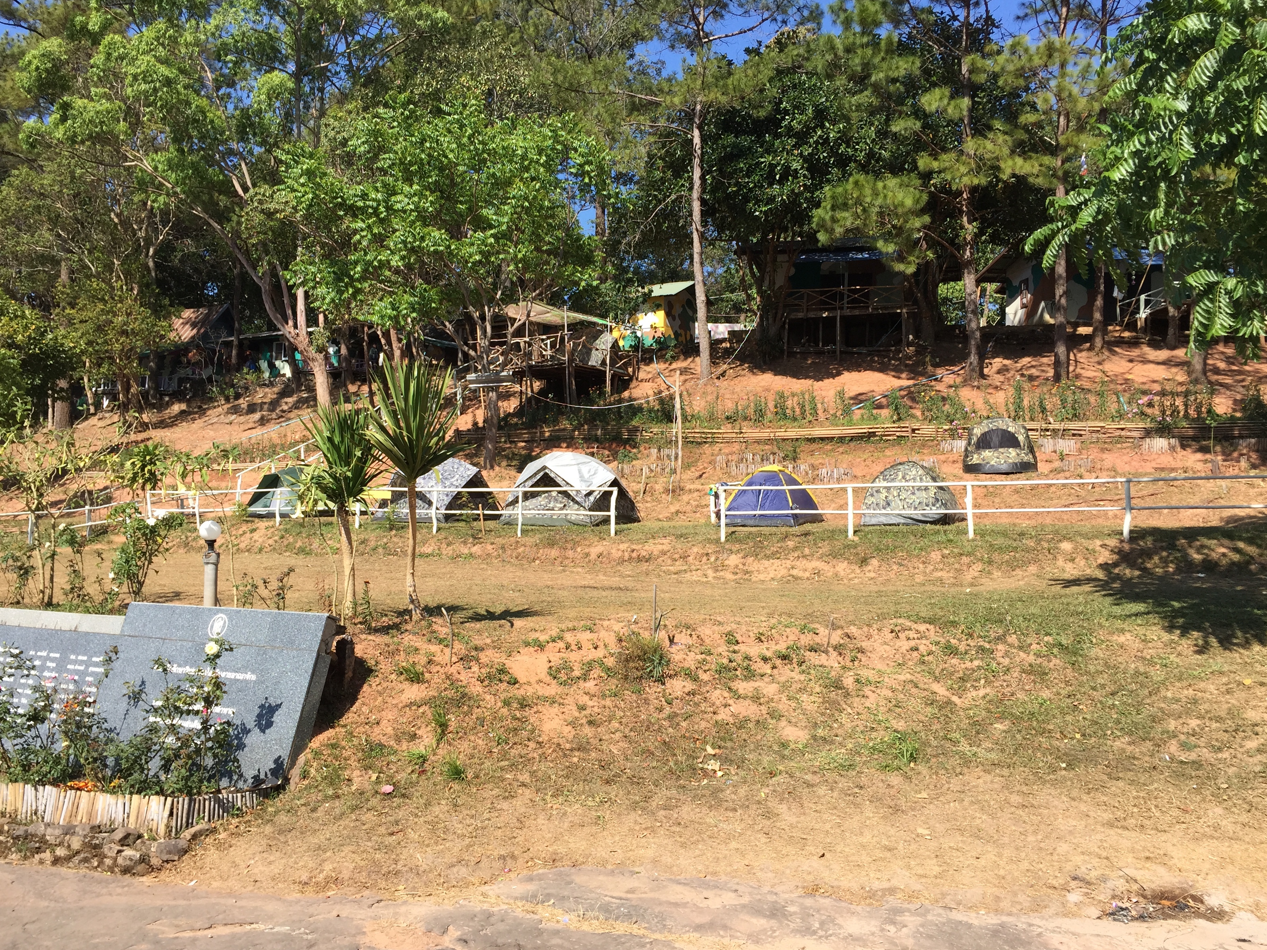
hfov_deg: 60.0
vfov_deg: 46.8
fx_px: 1098
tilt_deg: +1.6
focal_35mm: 30
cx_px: 626
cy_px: 475
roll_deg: -2.3
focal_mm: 4.15
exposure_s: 1/1319
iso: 32
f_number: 2.2
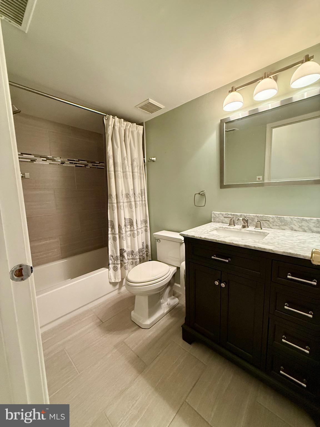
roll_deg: +0.9
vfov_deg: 102.1
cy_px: 214
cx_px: 160
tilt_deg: -6.2
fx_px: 173
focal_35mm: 14
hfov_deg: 85.7
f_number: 2.2
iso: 400
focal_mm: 2.22
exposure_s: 1/60
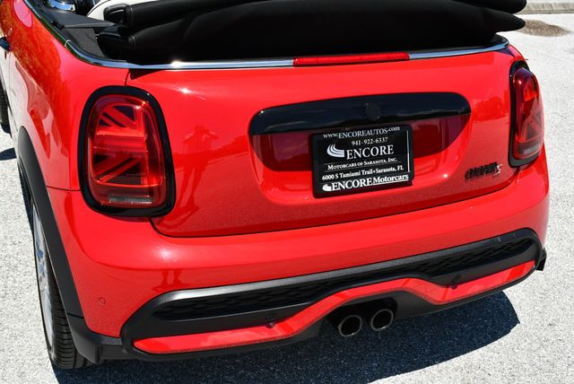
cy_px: 192
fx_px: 766
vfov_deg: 28.1
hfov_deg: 41.1
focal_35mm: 48
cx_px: 287
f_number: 8
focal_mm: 24
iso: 100
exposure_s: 1/250
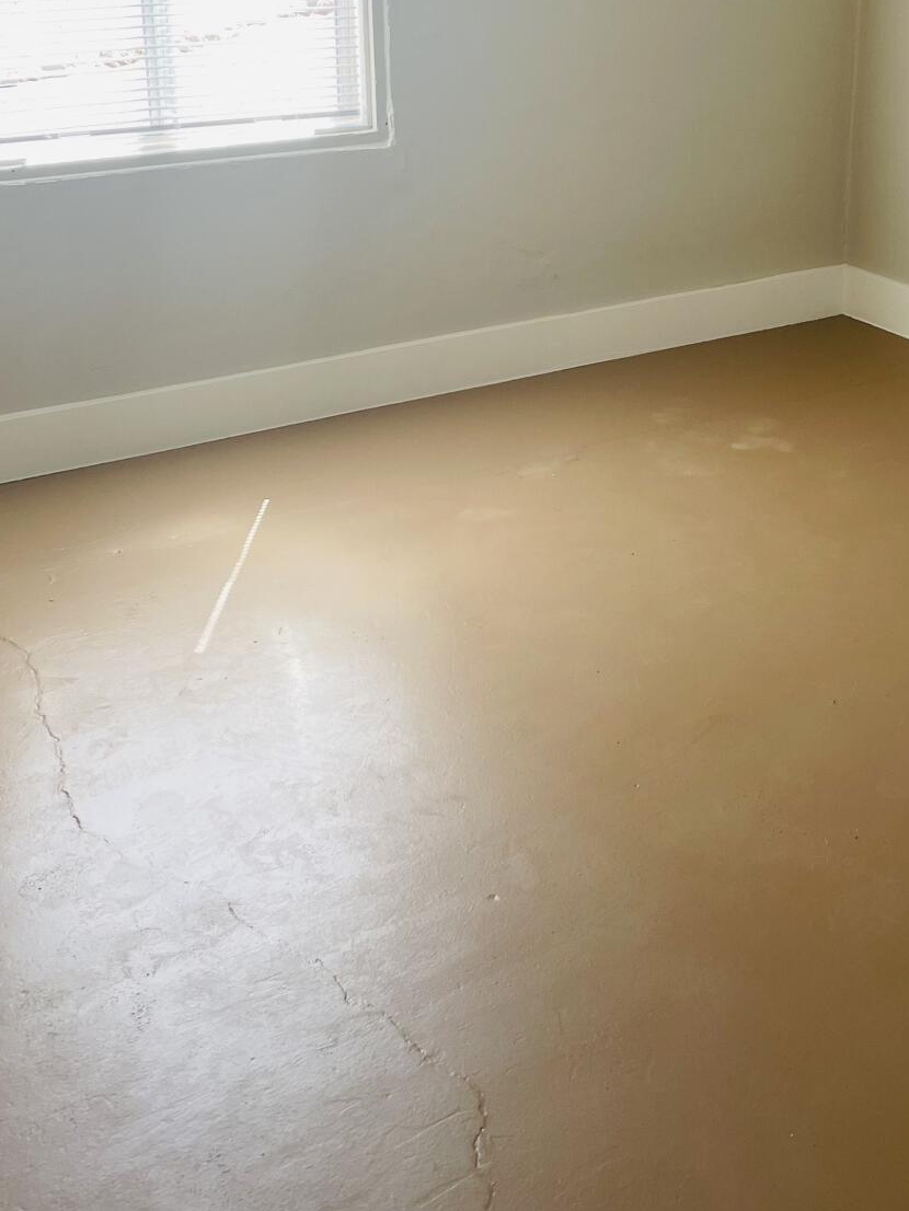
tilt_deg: -14.9
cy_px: 295
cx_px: 707
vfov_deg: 39.3
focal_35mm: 47
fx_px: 1645
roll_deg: -0.8
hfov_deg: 30.3
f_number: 1.6
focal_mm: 4.2
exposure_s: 1/121
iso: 32
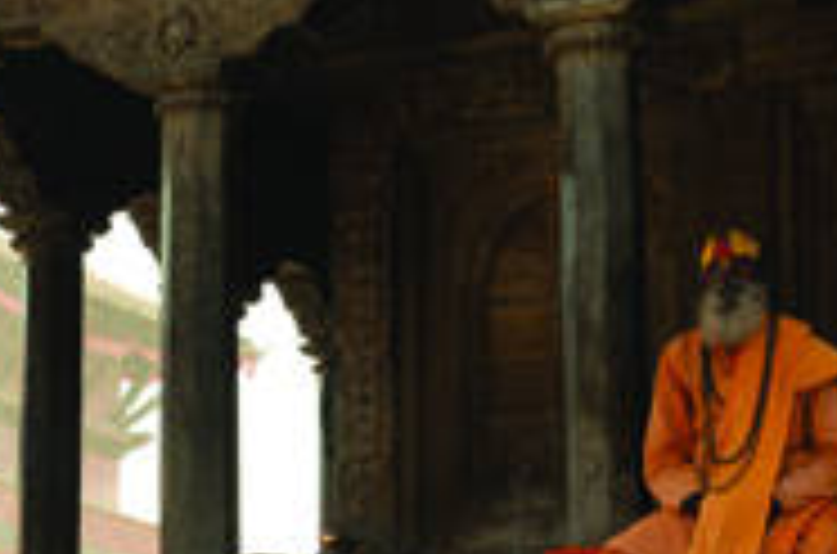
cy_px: 378
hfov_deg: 16.2
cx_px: 76
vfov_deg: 10.9
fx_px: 2899
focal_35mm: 125
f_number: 7.1
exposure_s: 1/250
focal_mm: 58
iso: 400
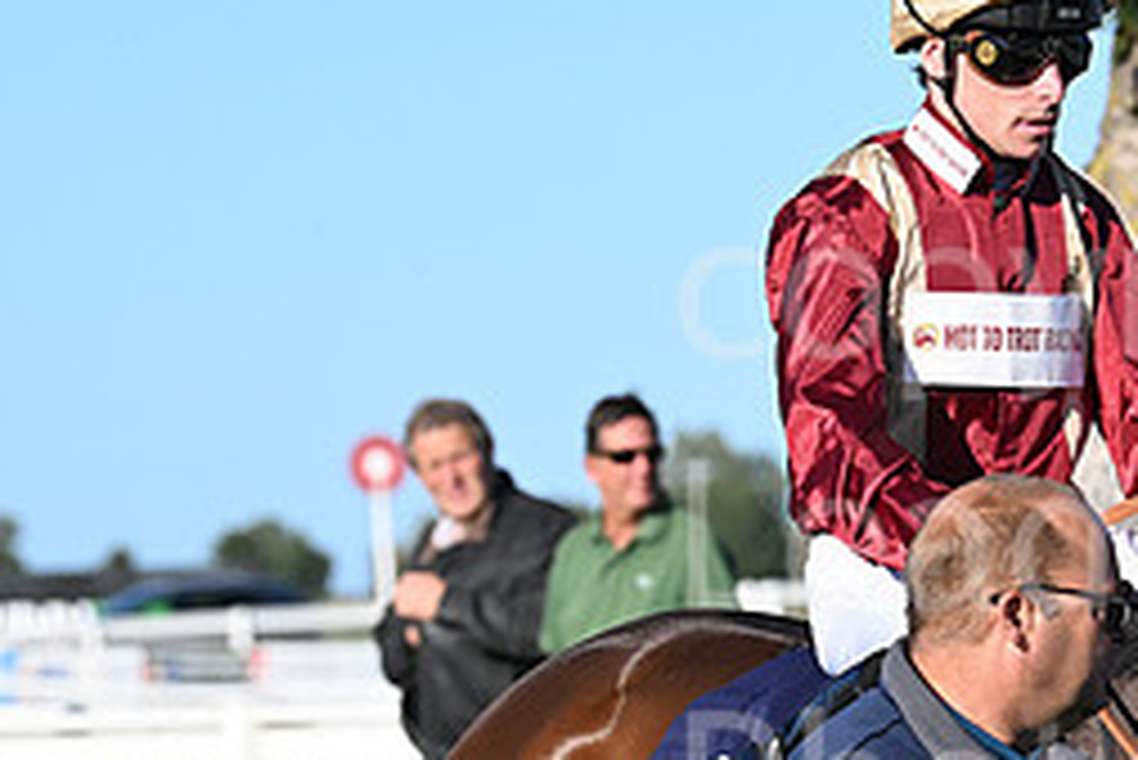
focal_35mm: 332
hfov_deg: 6.2
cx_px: 1268
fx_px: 10500
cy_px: 578
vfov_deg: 4.1
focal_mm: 145
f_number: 5.6
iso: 400
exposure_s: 1/2000
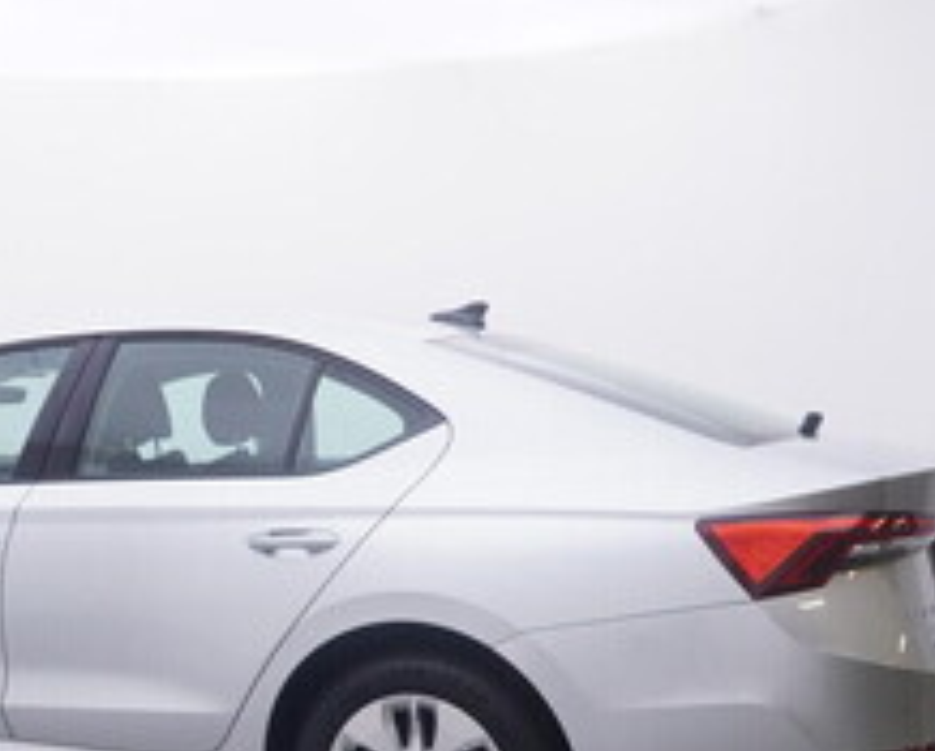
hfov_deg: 33.0
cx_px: 54
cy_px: 581
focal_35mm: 53
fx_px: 1474
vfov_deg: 28.1
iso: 200
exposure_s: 1/80
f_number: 5
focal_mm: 15
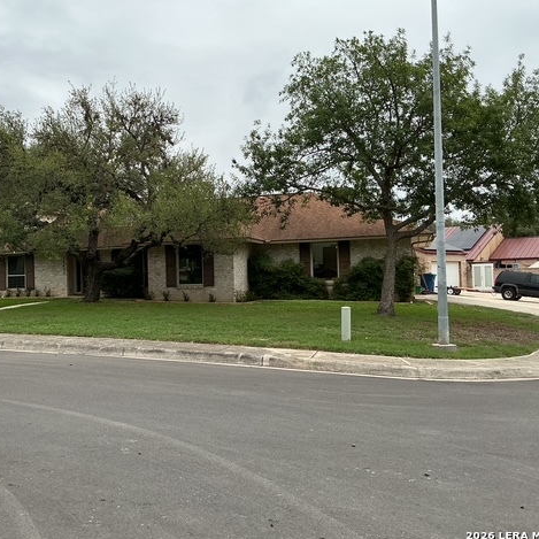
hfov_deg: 46.6
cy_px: 267
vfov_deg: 47.2
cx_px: 190
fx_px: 617
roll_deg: +1.3
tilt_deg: +2.3
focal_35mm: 35
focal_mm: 3
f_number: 1.8
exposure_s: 1/370
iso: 25
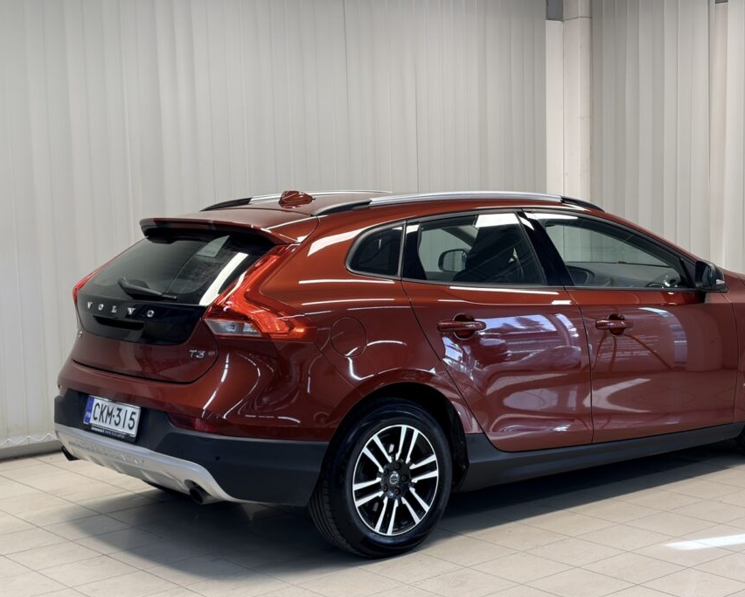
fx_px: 1345
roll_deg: +1.4
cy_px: 323
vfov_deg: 25.0
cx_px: 443
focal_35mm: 61
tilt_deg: -7.5
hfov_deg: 30.9
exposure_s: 1/50
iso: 40
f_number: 1.6
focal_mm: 5.96
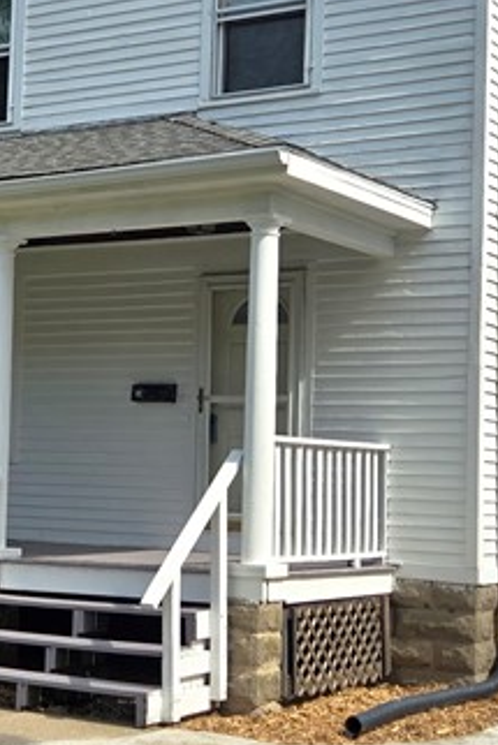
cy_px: 370
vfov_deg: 26.6
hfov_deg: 17.8
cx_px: 107
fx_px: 1575
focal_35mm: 76
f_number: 1.8
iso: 25
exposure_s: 1/1824
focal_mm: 5.4
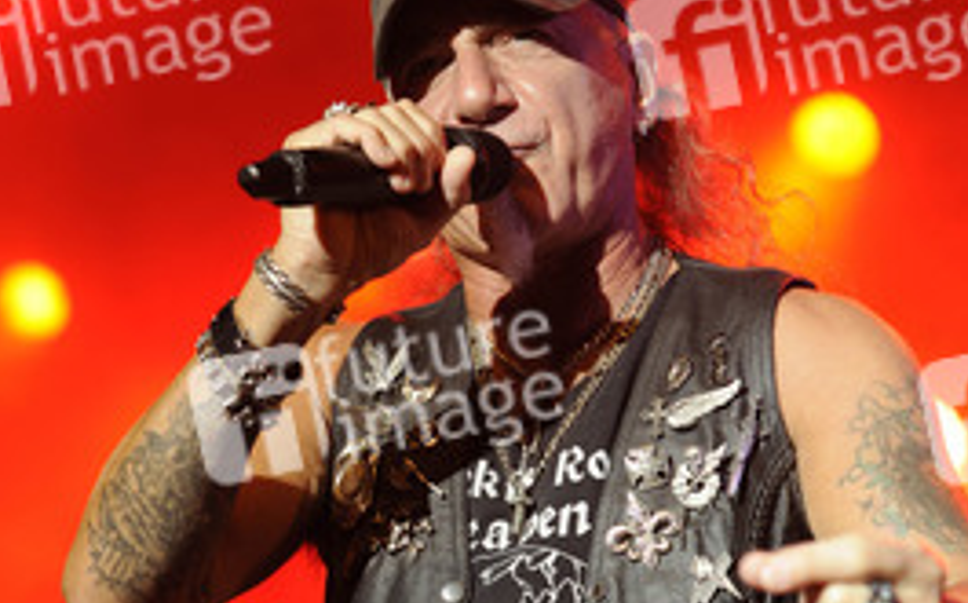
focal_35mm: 131
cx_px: 484
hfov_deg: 16.0
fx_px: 3452
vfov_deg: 9.9
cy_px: 581
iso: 1000
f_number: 5
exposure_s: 1/200
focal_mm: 85
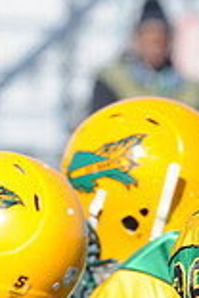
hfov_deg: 0.8
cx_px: 351
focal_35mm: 1674
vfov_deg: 1.2
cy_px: 537
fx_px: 13879
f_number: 7.1
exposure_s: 1/500
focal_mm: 300
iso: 200
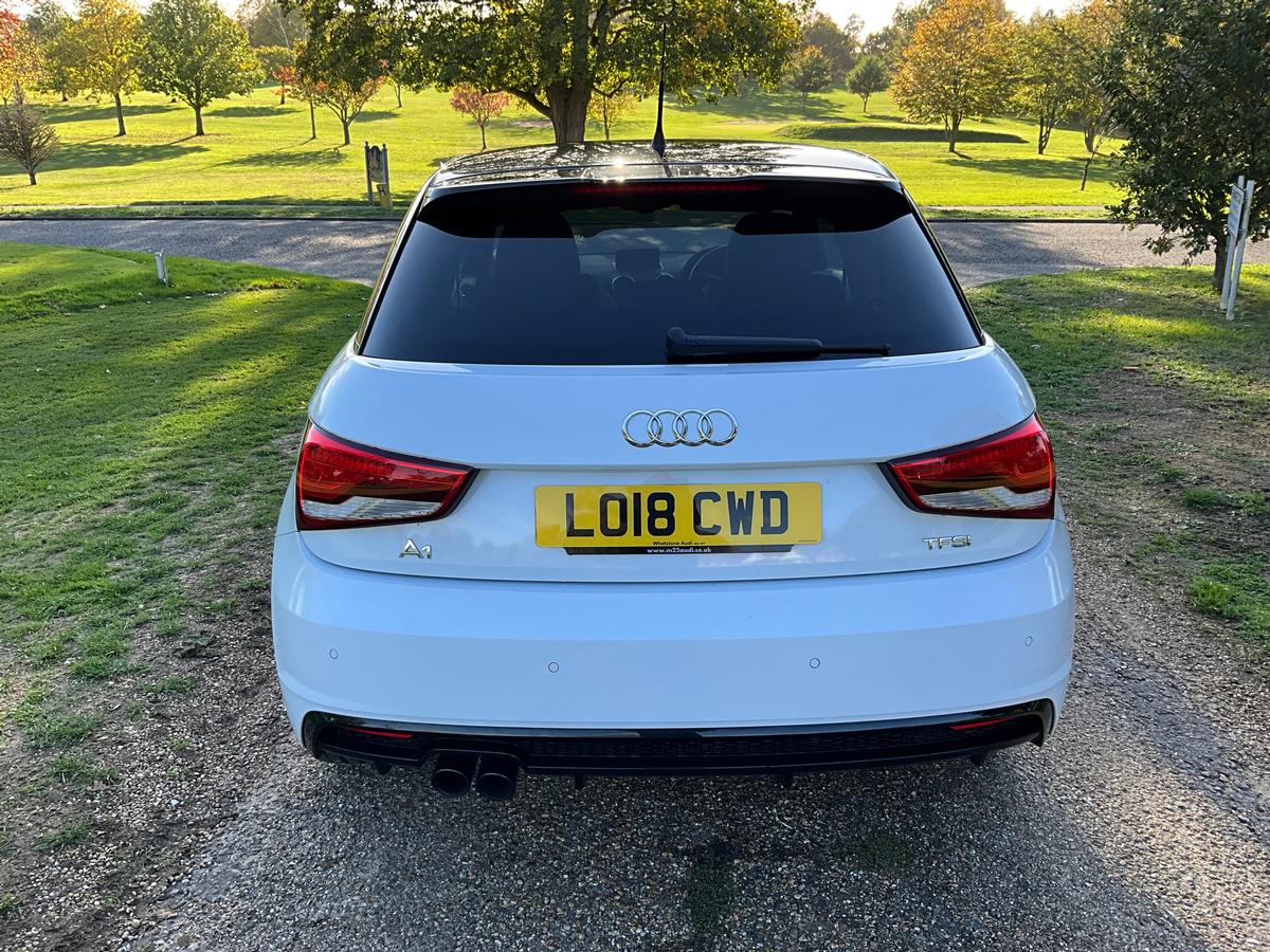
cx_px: 635
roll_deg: -2.2
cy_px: 476
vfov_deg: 48.2
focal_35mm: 29
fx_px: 1064
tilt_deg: -21.0
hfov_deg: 61.7
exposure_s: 1/353
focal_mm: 3
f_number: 1.8
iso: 25
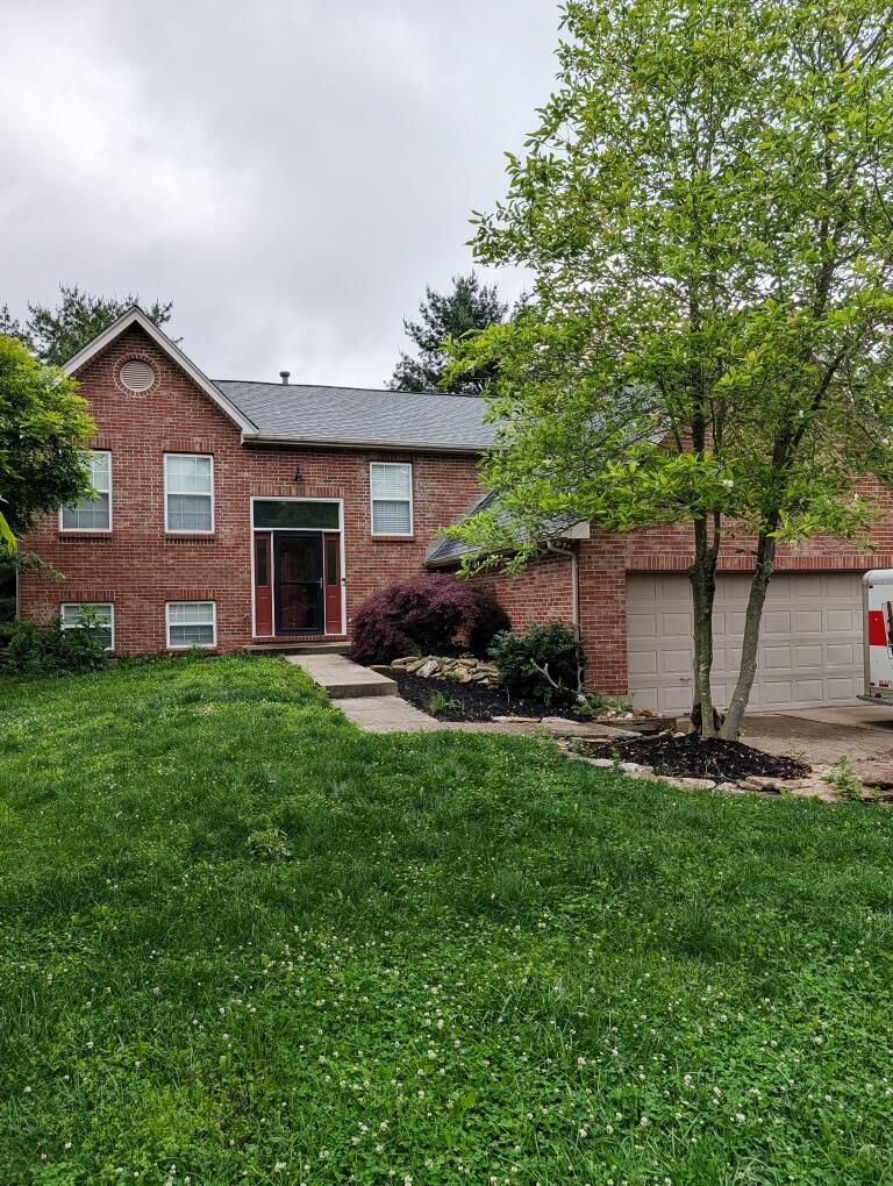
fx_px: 823
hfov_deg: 56.9
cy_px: 593
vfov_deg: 71.5
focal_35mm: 24
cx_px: 446
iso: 23
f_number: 1.68
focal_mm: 6.9
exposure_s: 1/1577
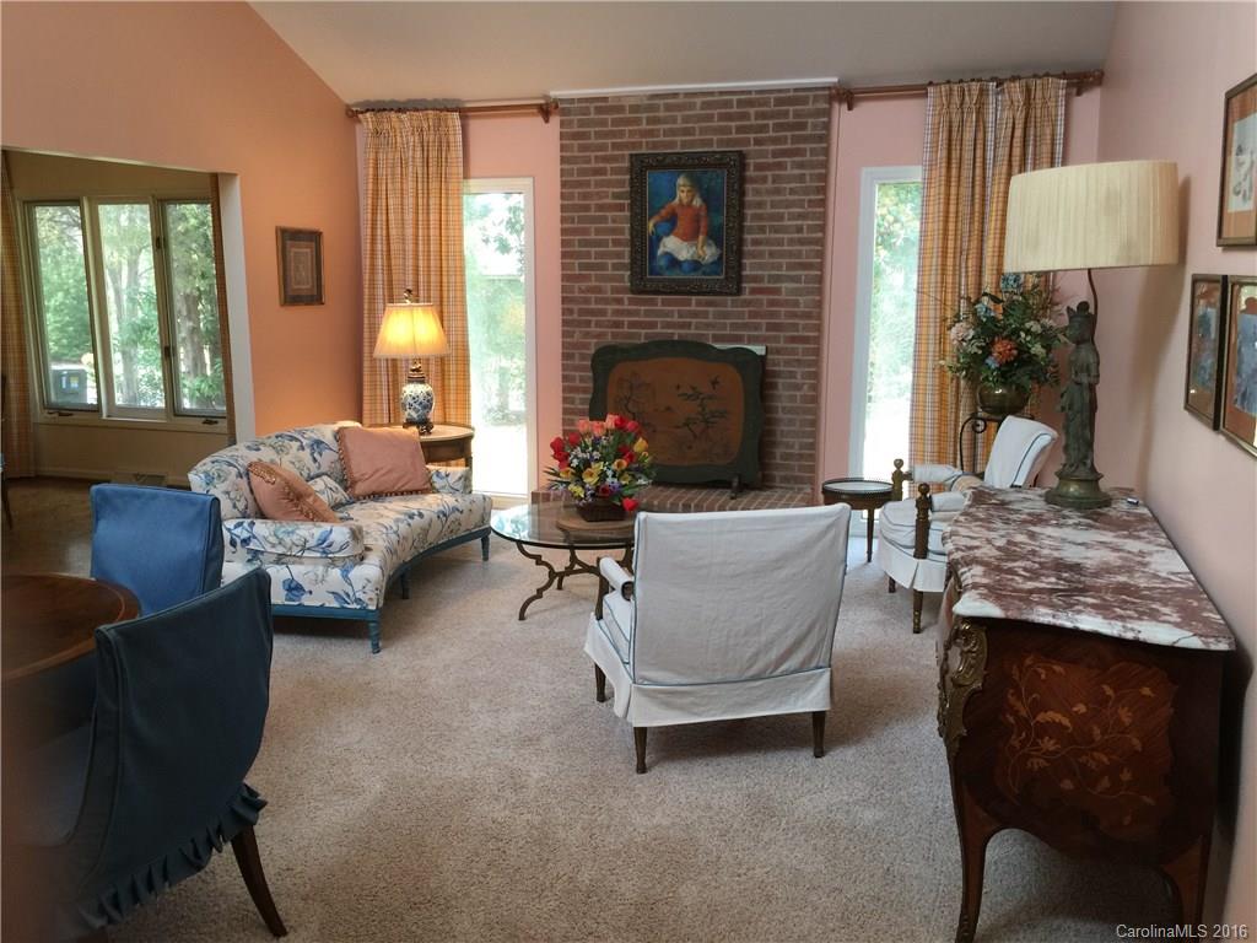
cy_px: 472
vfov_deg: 48.2
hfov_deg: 61.7
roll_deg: -1.3
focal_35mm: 29
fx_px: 1053
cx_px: 628
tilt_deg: -10.2
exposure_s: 1/30
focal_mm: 4.15
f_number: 2.2
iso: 32
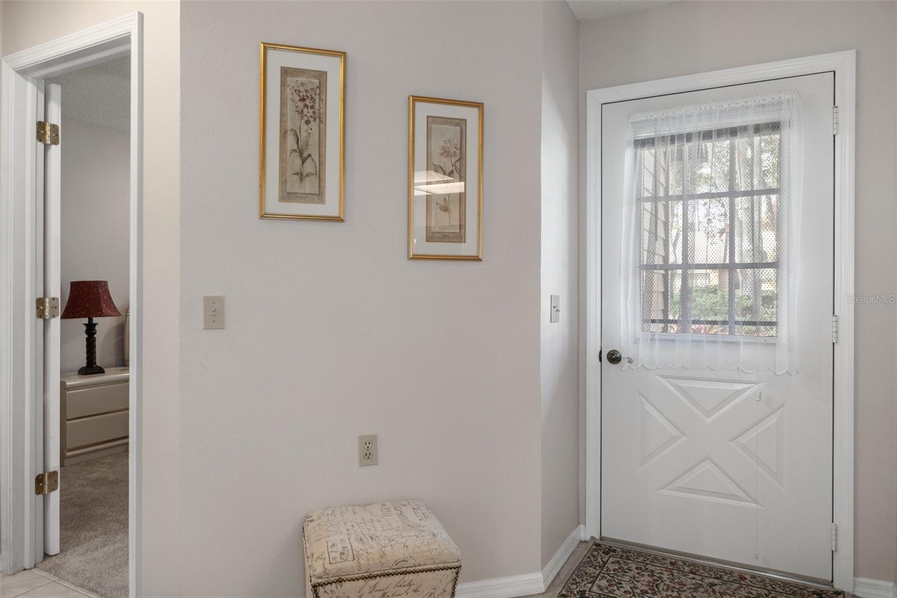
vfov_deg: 56.1
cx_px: 448
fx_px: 560
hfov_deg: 77.3
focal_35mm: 22
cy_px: 299
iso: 320
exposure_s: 1/5
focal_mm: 15
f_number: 8
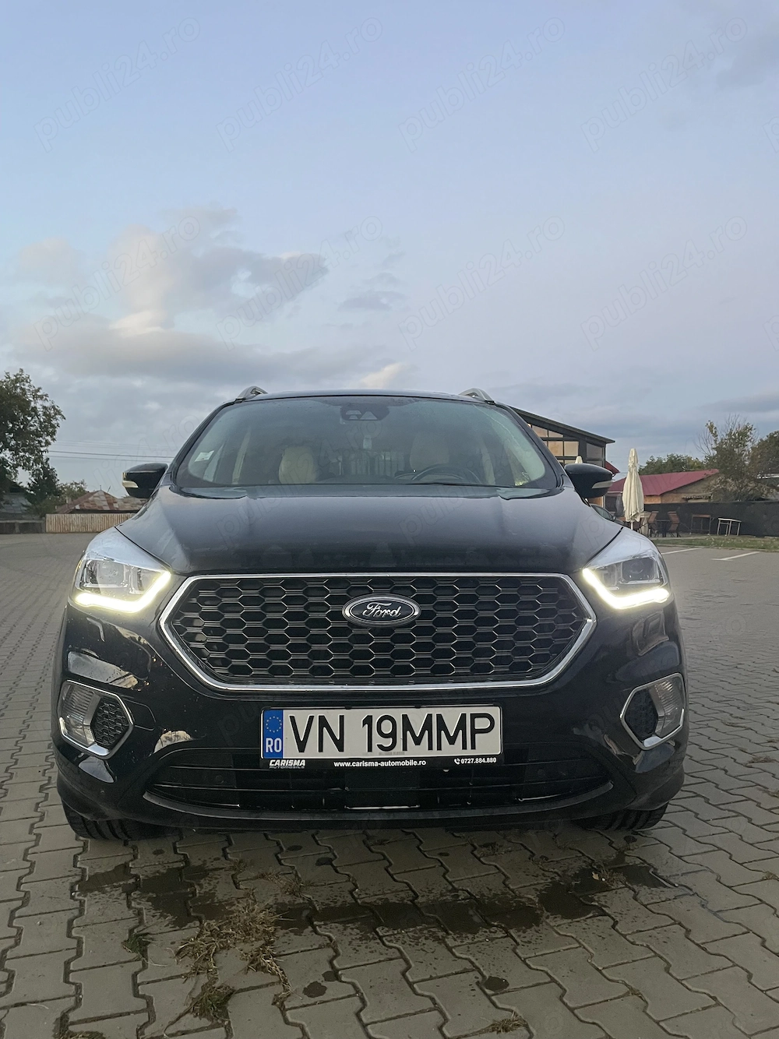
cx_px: 390
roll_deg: -0.1
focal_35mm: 26
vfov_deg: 67.3
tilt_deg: -2.2
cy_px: 520
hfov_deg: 53.0
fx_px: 780
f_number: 1.6
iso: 400
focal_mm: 4.2
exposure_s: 1/50
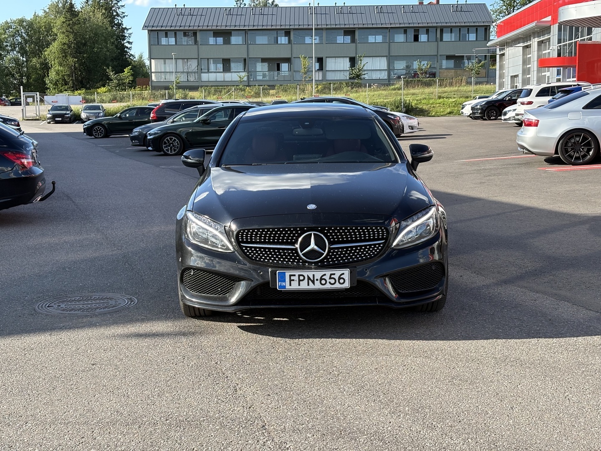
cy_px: 226
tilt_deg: -6.9
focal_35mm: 52
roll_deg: +0.8
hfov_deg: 36.8
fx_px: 903
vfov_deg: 28.0
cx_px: 300
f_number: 1.6
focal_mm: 5.96
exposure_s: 1/673
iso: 50
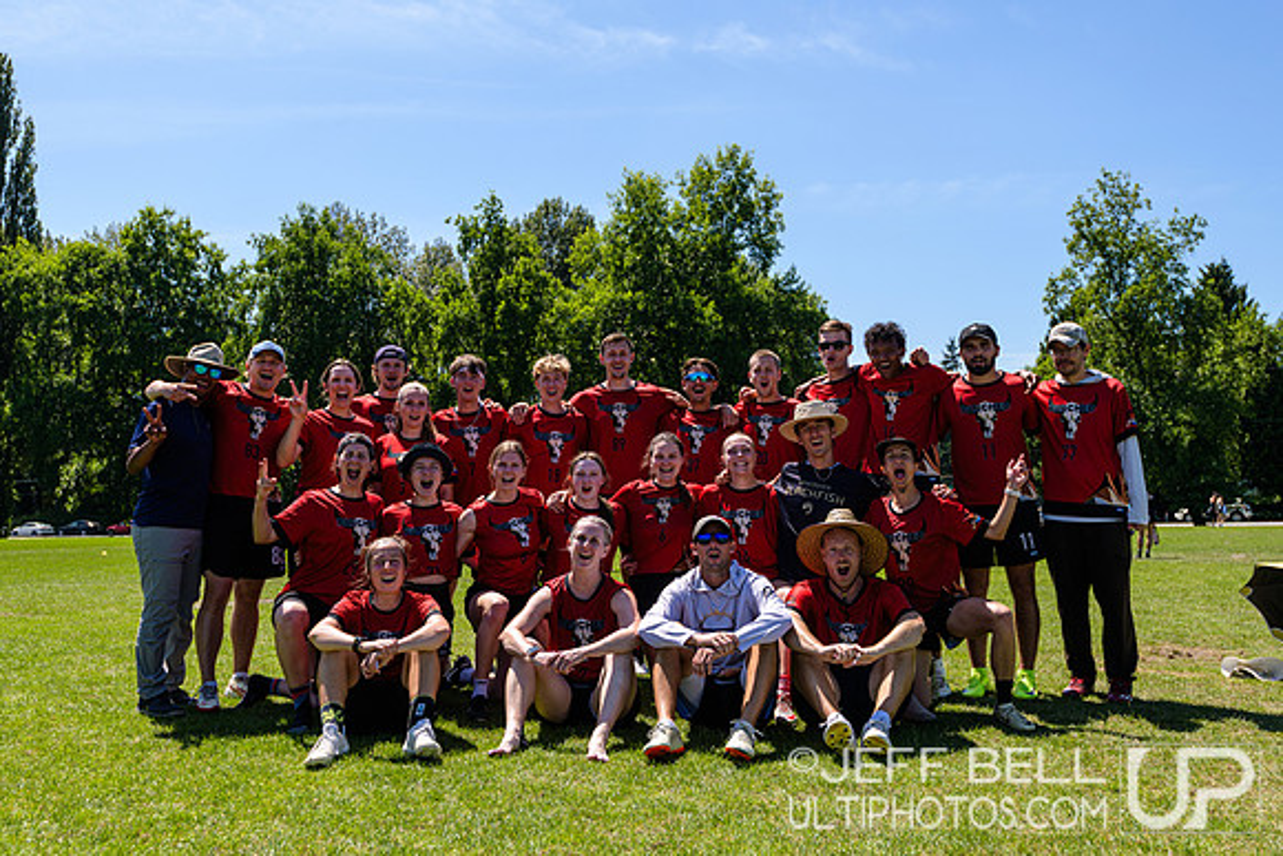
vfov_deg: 37.9
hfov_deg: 54.4
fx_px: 1248
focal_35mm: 35
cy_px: 428
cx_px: 642
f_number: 5.6
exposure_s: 1/500
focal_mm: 35
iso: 90
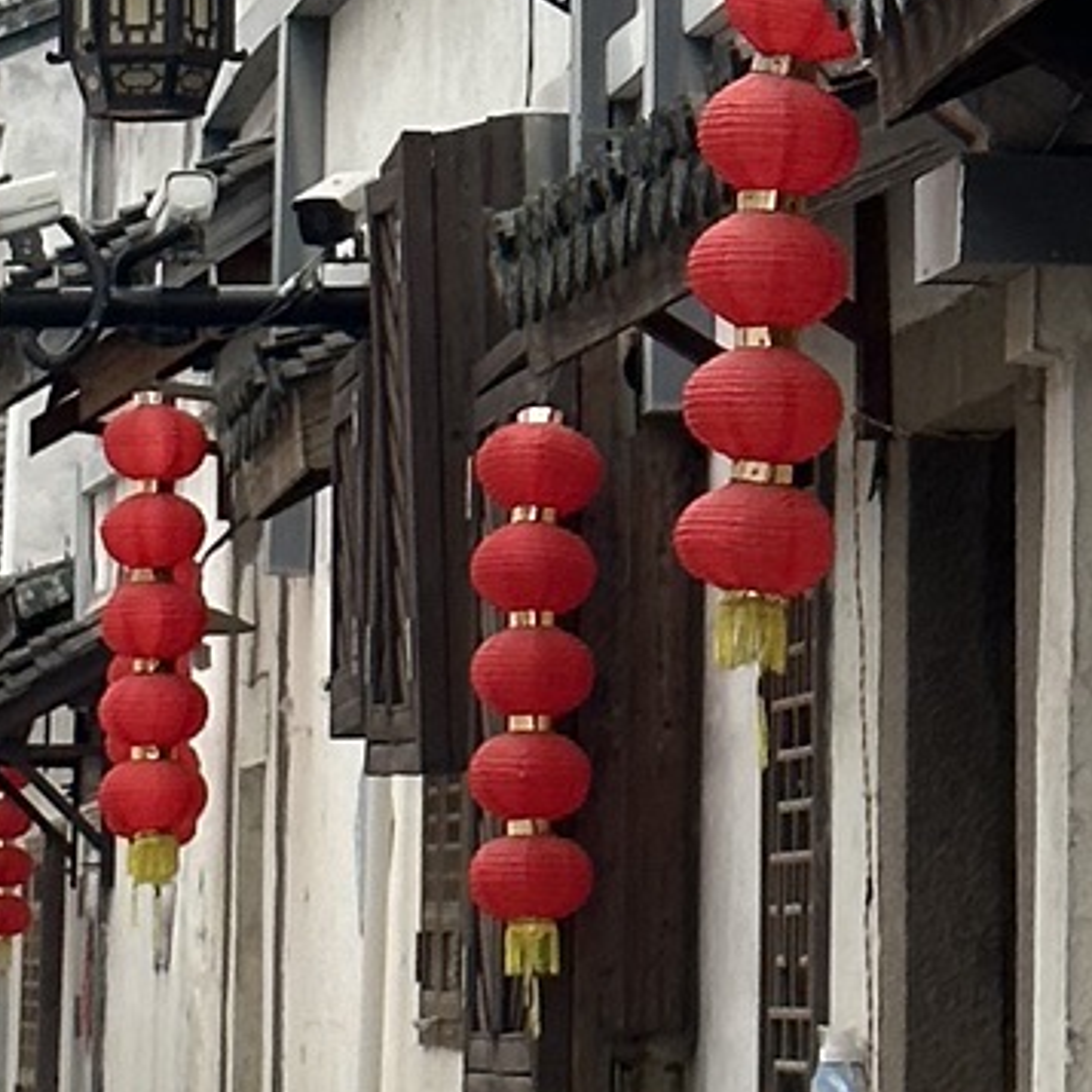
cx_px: 1245
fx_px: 8494
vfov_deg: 7.3
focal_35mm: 238
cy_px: -269
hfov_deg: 7.3
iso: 64
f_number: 1.78
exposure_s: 1/2469
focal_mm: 6.86
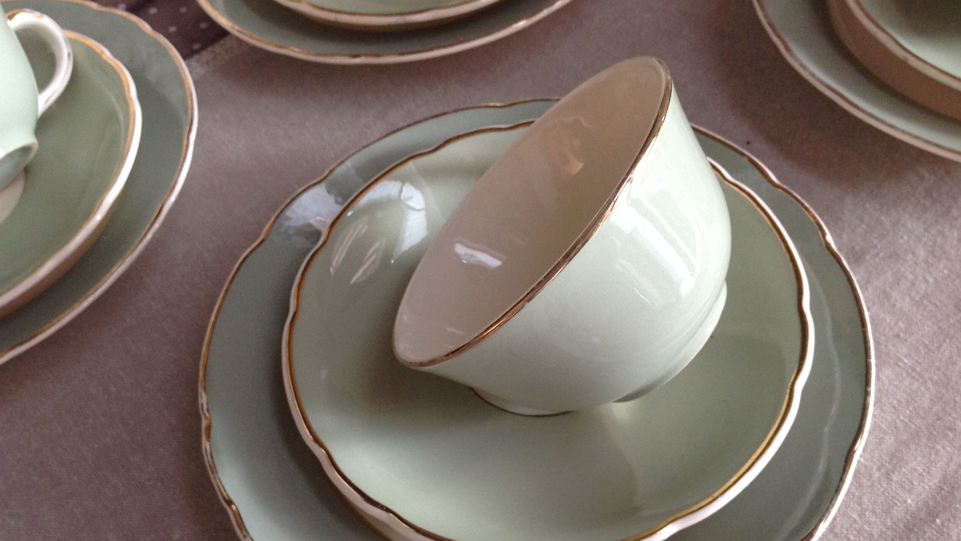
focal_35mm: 39
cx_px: 471
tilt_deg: -58.2
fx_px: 994
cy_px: 343
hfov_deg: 51.6
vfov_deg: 30.3
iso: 160
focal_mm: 4.28
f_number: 2.4
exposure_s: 1/15
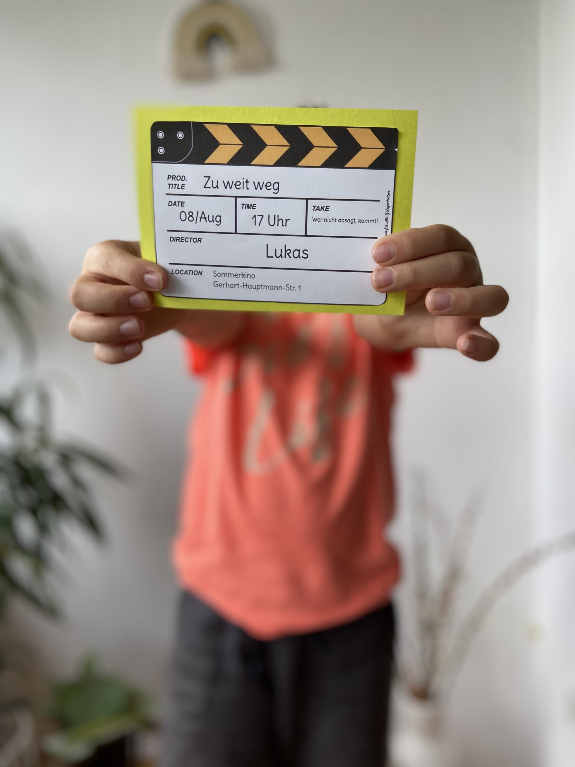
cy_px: 384
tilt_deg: -1.1
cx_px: 288
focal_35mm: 26
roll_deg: -0.4
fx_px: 576
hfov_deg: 53.1
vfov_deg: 67.3
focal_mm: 4.25
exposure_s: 1/129
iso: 32
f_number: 1.8
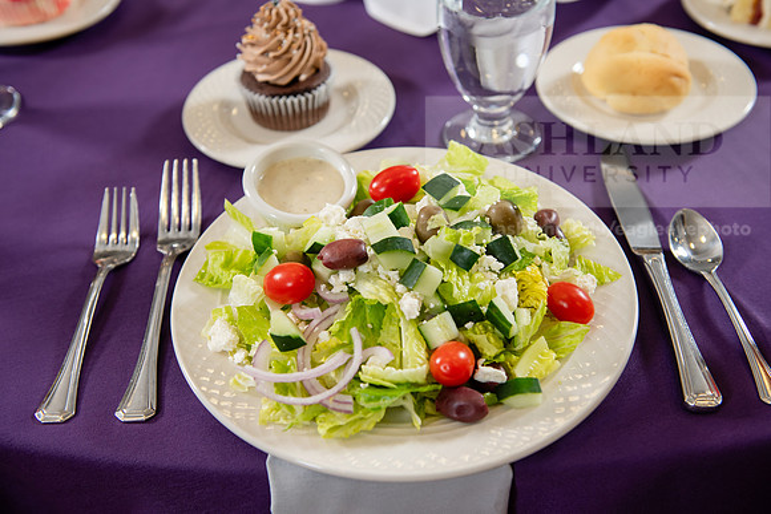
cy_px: 257
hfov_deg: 43.6
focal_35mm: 45
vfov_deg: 29.9
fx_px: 964
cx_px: 386
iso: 320
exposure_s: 1/160
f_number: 3.5
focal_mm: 45
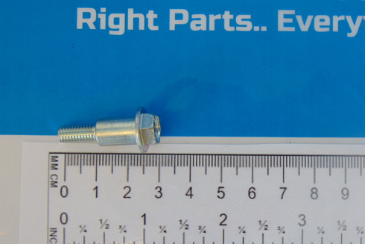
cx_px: 225
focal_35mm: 57
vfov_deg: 23.8
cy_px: 137
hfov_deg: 34.9
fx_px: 578
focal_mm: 7.6
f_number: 3.3
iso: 80
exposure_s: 1/80
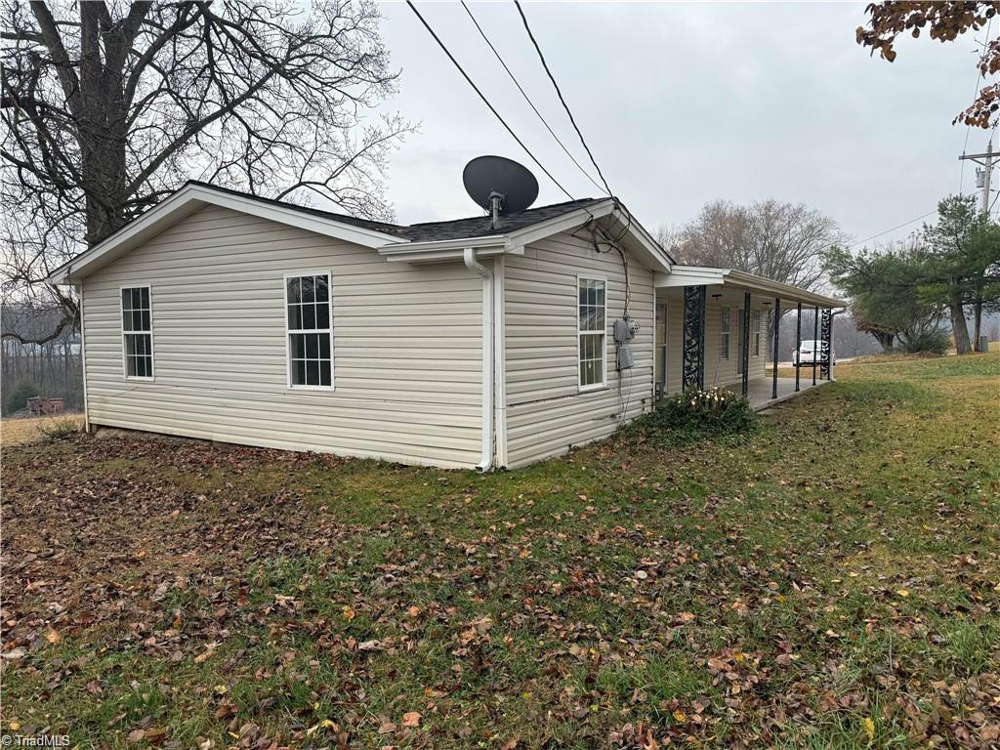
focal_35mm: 24
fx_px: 693
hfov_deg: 71.6
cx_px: 500
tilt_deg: -3.4
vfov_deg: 56.8
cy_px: 375
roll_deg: +0.4
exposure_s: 1/1493
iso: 80
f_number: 1.78
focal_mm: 6.76
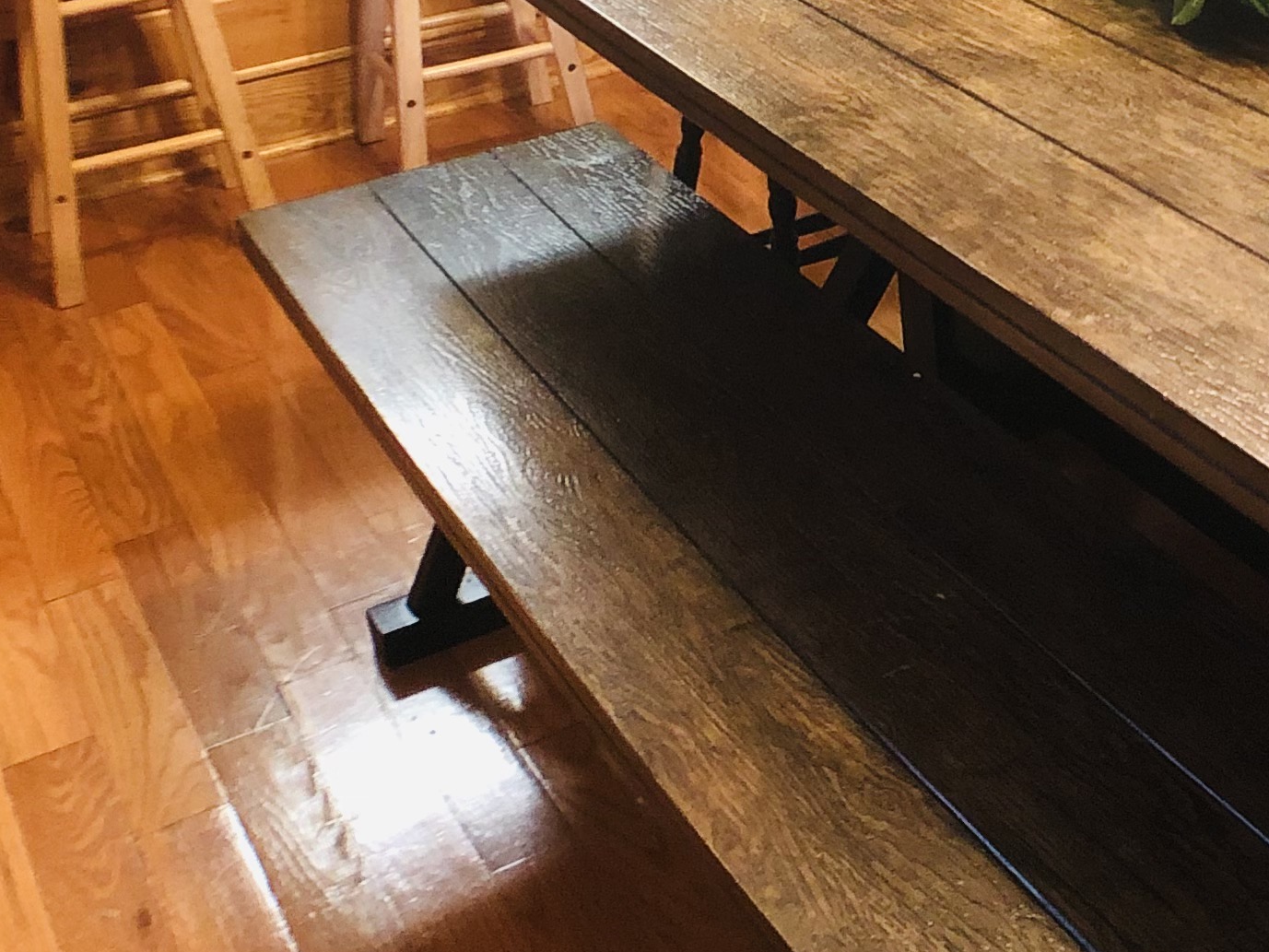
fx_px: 3006
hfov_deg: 22.2
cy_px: -170
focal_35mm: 82
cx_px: 1475
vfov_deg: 17.2
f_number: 1.8
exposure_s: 1/13
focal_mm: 3.99
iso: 100
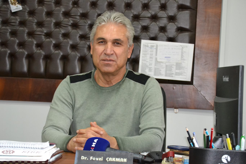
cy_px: 82
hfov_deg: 19.5
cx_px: 123
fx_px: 717
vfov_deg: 13.0
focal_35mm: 105
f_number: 4.2
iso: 2800
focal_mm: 70
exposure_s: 1/60
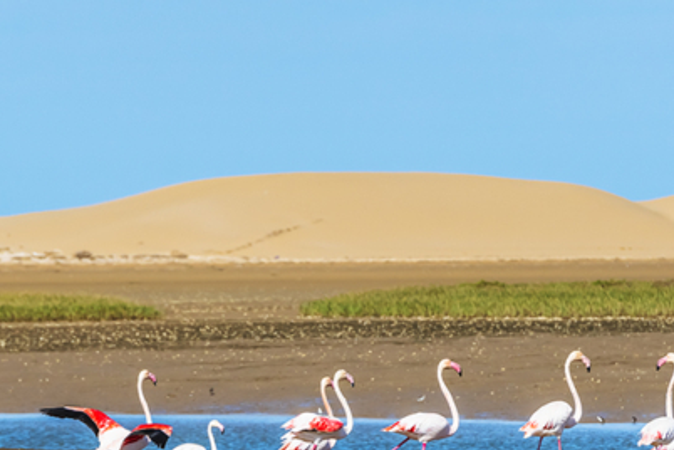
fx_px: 9548
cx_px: 325
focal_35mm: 510
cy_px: 453
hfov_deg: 4.0
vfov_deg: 2.7
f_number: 7.1
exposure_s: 1/2500
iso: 160
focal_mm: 200
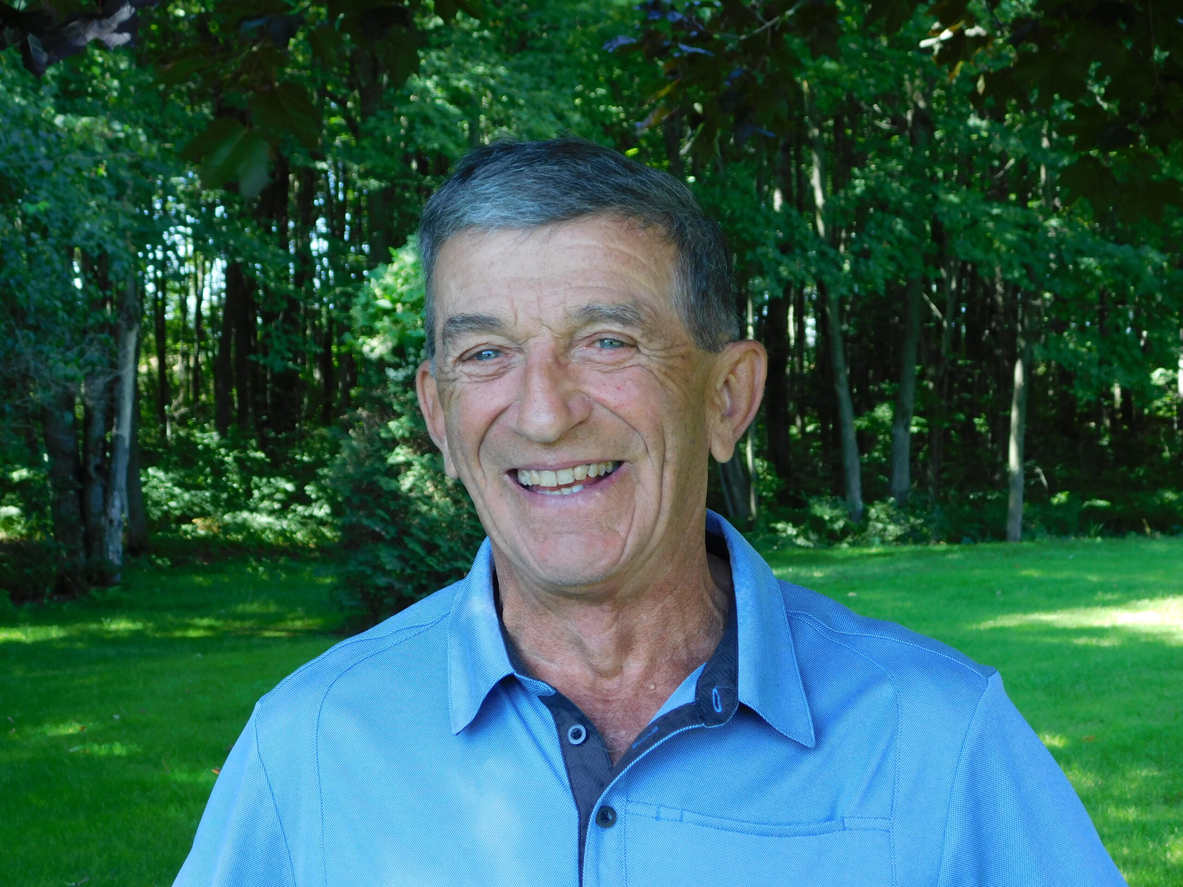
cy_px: 444
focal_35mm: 66
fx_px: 2256
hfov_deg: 29.4
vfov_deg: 22.3
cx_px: 592
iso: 125
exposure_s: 1/60
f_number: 4.2
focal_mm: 11.7
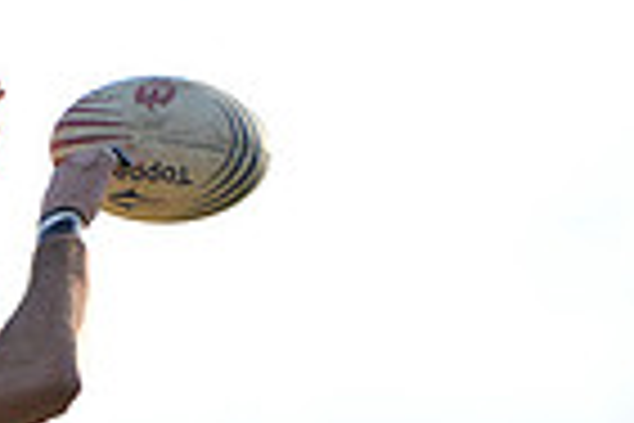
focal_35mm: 556
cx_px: -234
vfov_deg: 2.5
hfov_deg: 3.7
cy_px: 835
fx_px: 9791
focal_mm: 135
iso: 500
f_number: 2.8
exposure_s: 1/1600
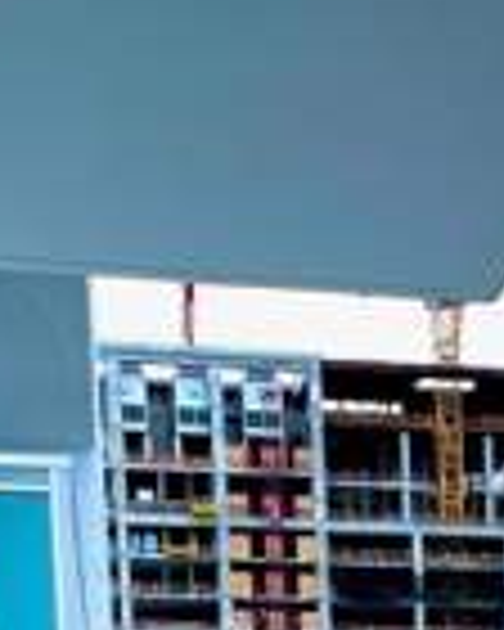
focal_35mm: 116
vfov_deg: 13.8
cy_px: 1296
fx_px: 2163
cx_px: 590
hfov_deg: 13.0
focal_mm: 5.1
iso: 50
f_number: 1.6
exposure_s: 1/1389
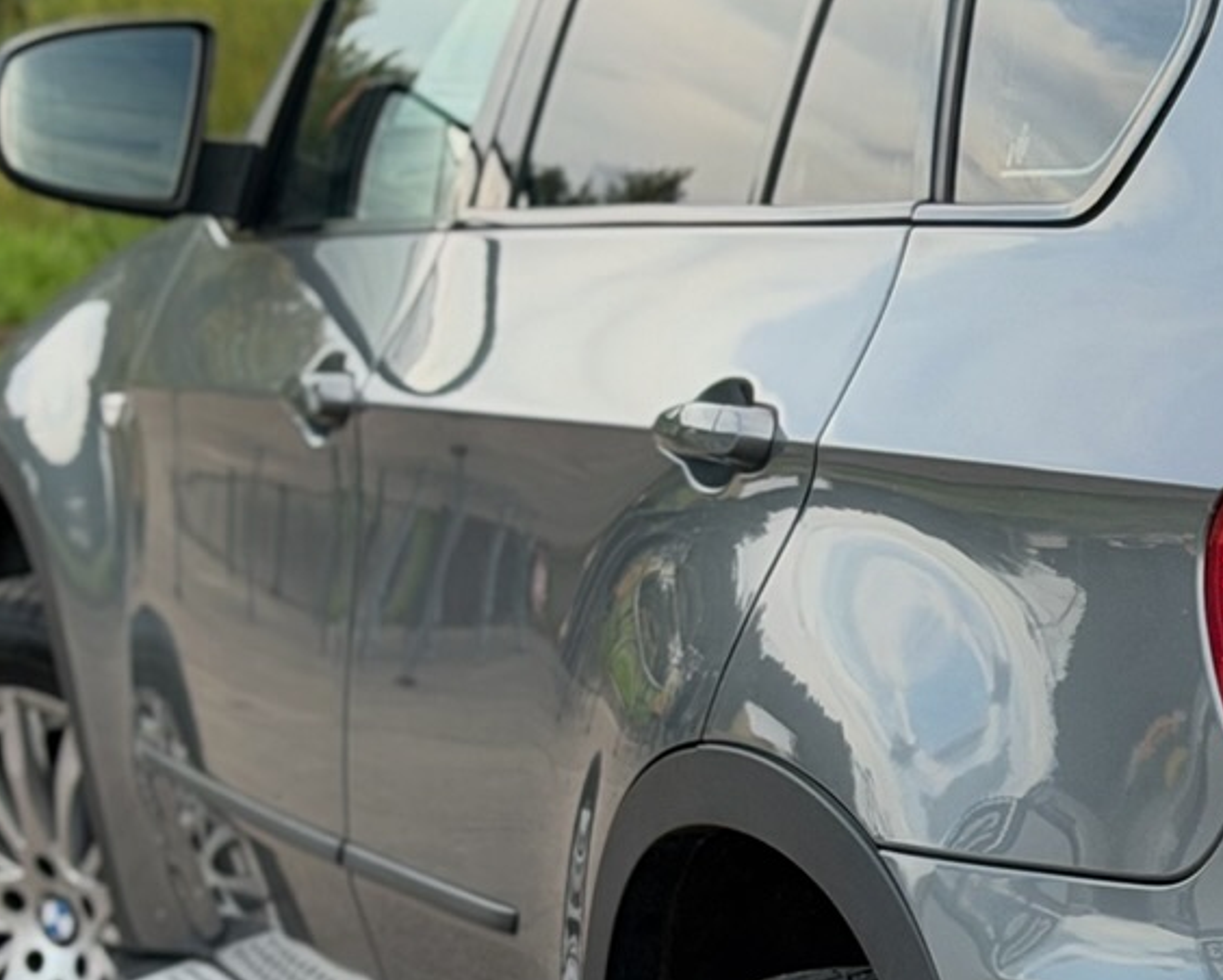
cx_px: 1665
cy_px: 865
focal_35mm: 170
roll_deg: -0.8
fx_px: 6158
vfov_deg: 9.1
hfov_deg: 11.0
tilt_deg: -8.1
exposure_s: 1/382
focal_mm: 6.76
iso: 64
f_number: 1.78
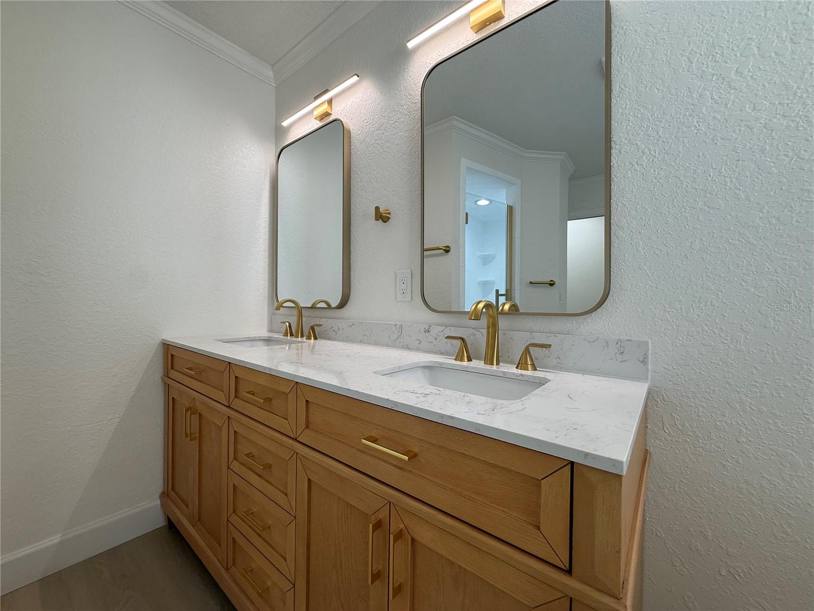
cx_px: 407
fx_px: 329
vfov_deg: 85.7
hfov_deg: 102.1
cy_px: 306
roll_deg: +0.0
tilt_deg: -0.6
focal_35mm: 14
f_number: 2.2
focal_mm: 2.22
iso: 64
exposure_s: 1/120
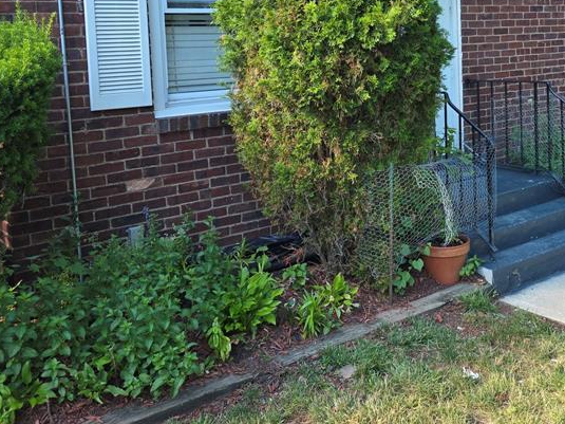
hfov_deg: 41.3
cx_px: 445
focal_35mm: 44
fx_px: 718
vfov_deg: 32.0
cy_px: 86
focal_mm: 6.3
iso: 40
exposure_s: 1/180
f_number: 1.7
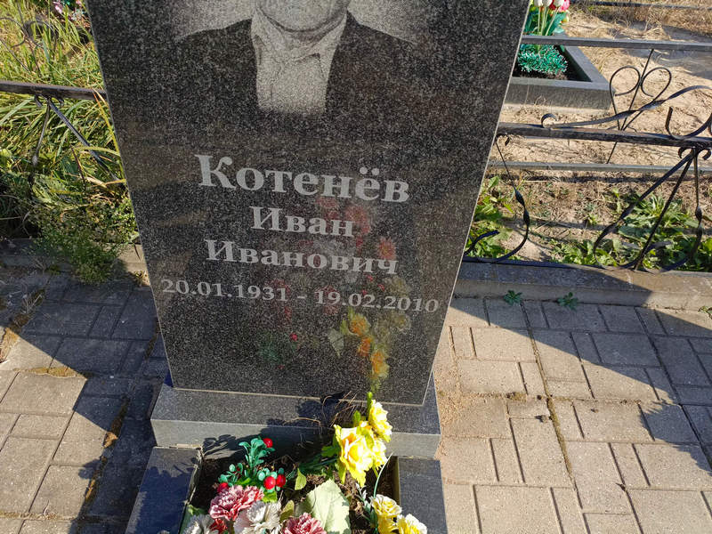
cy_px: 267
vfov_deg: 54.9
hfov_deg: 69.4
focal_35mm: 25
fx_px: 514
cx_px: 356
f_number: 1.69
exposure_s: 1/703
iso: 107
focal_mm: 4.76
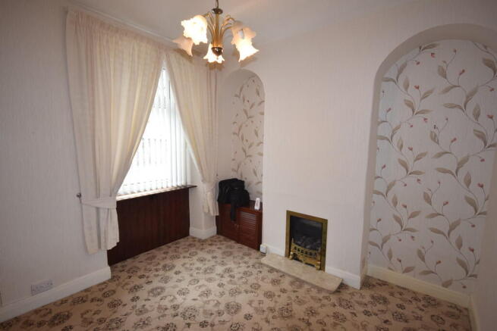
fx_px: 238
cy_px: 166
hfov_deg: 92.4
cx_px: 248
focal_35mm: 17
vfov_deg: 69.7
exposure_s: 1/125
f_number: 5.6
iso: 640
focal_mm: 11.5
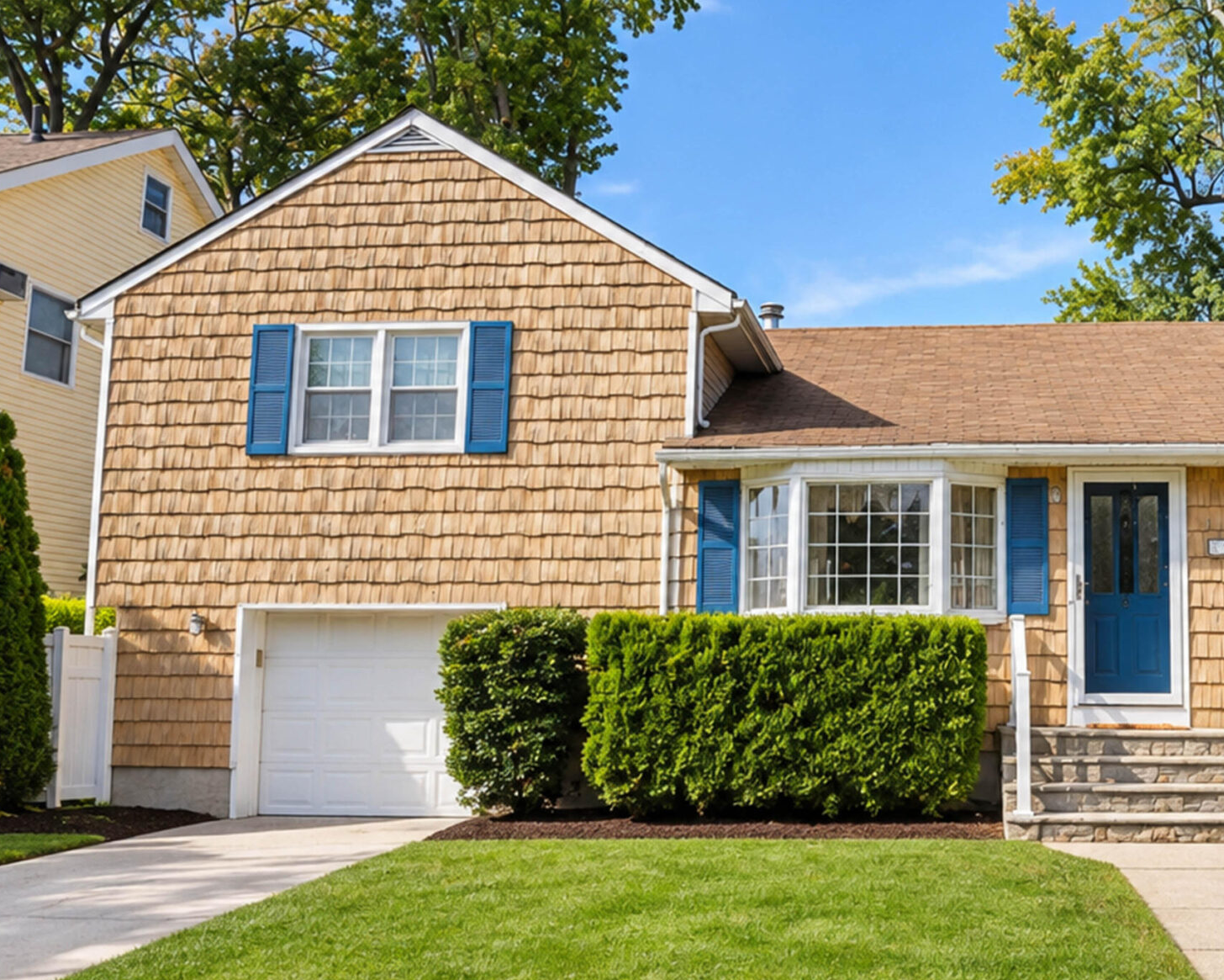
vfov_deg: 44.5
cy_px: 530
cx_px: 875
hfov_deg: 52.5
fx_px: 1196
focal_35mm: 33
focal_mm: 20
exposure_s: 1/160
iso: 100
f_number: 10
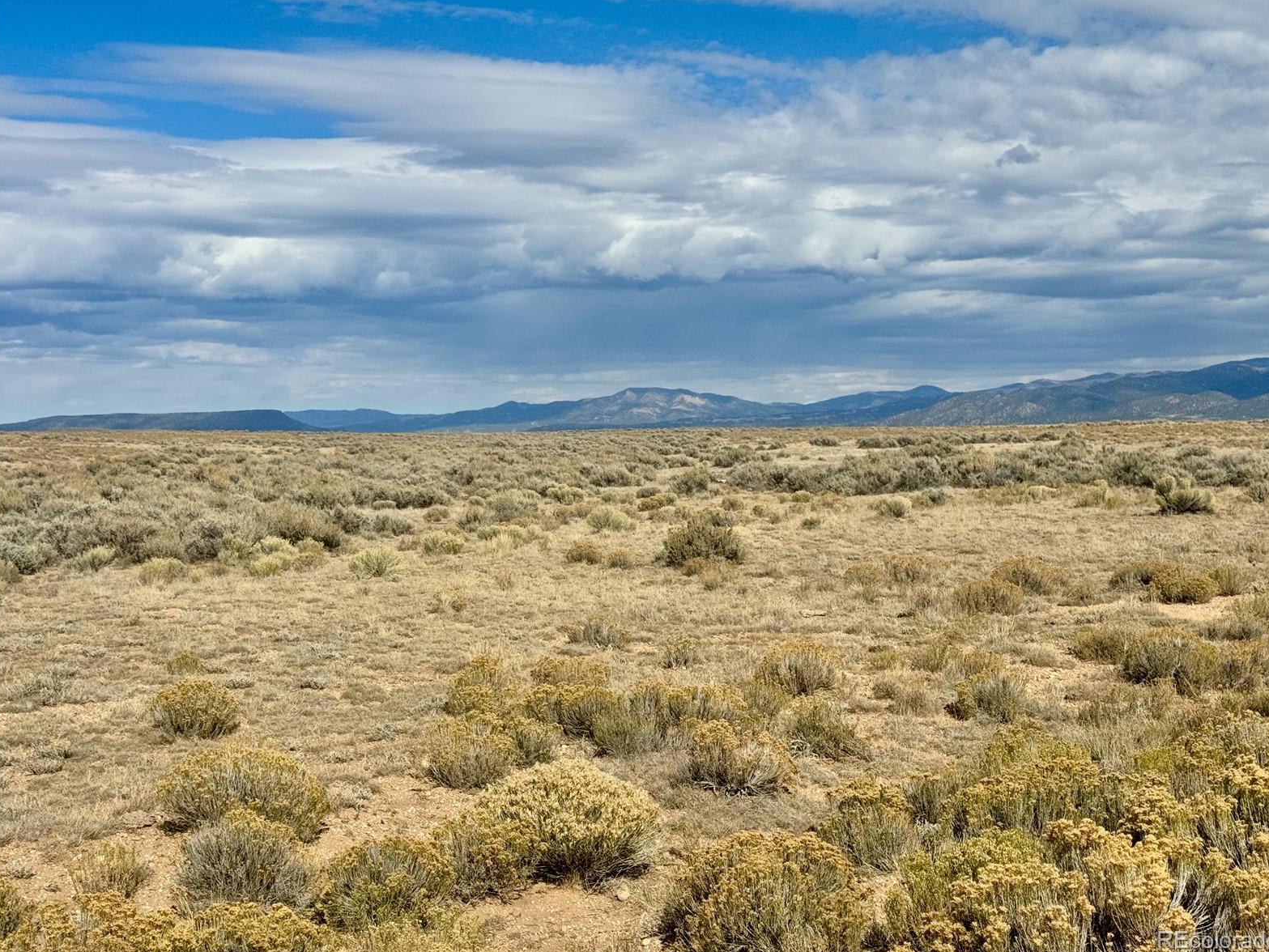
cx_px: 641
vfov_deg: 29.7
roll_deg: -0.4
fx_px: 1797
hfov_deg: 38.9
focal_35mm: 49
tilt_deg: -1.8
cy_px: 471
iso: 64
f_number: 1.78
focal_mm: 6.76
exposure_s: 1/10526
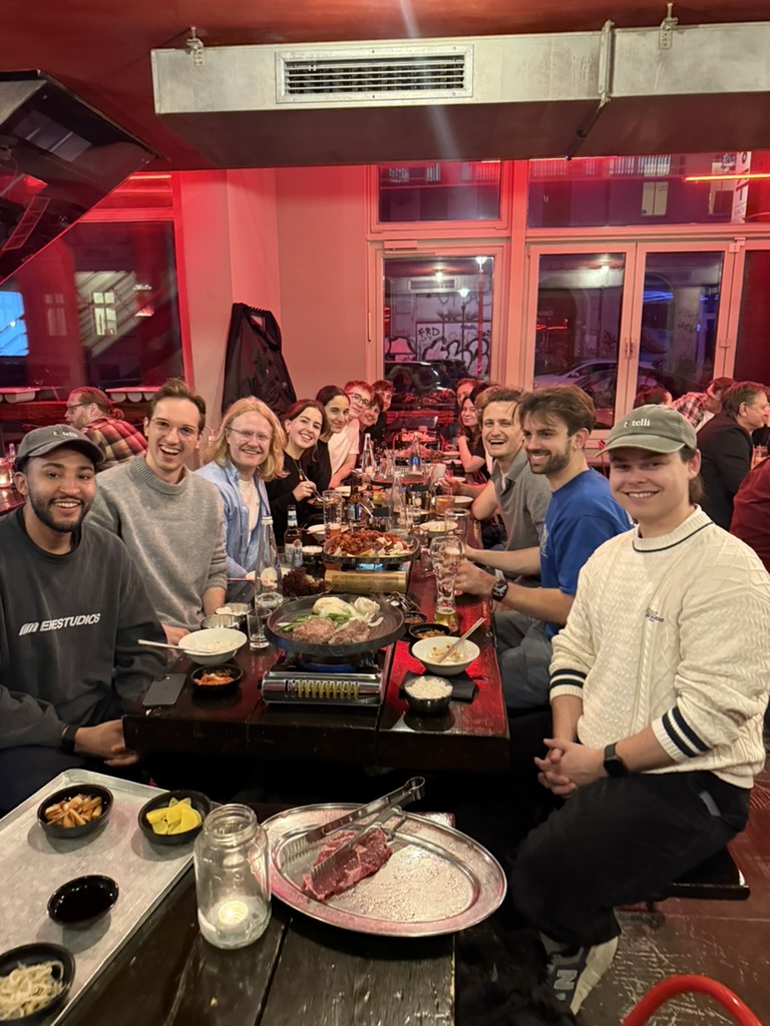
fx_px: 712
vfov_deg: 71.6
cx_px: 385
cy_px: 513
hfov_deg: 56.8
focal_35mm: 24
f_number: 1.78
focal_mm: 6.76
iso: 800
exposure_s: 1/33
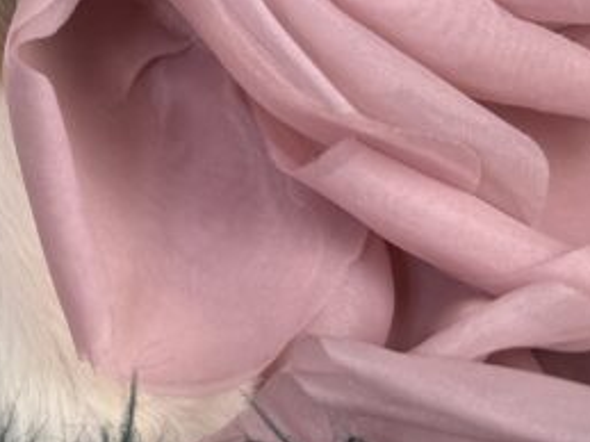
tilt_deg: -6.5
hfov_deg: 19.0
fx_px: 1618
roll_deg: +1.1
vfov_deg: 13.6
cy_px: -406
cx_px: -198
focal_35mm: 95
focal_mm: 6.76
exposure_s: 1/146
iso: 50
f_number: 1.78
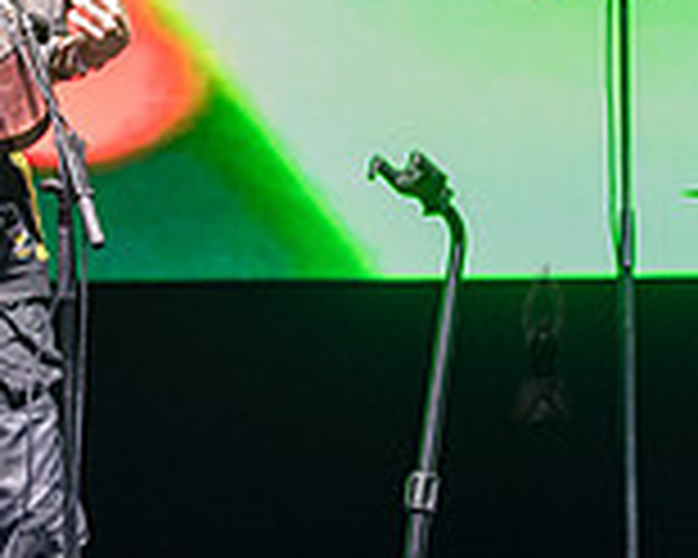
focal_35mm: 544
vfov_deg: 2.8
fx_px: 11238
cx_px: -41
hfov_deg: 3.6
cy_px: 124
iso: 3200
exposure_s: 1/200
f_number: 4.5
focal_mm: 155
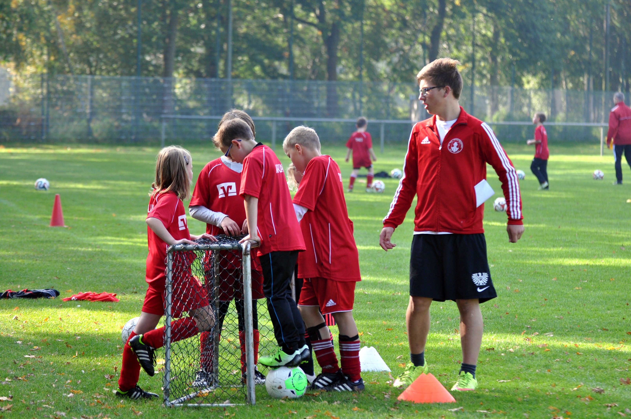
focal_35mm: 195
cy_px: 210
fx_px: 3414
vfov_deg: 7.0
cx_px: 316
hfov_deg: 10.6
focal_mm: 130
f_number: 4.5
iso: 400
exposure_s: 1/320
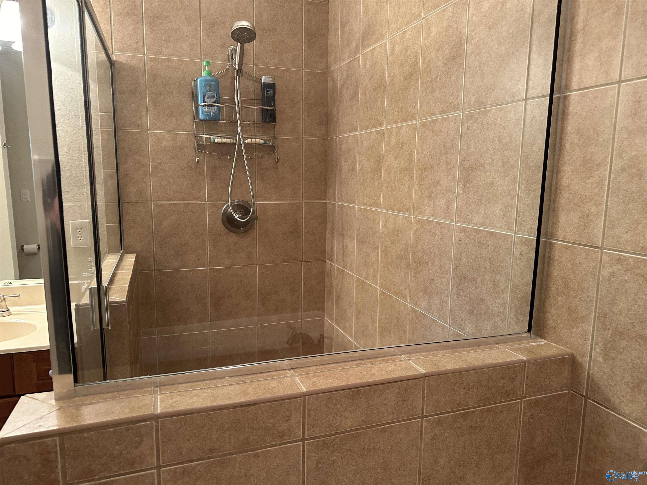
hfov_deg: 71.6
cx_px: 324
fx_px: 449
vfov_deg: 56.8
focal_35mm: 24
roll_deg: -0.2
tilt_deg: -9.1
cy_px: 242
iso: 400
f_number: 1.78
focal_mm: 6.86
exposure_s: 1/60
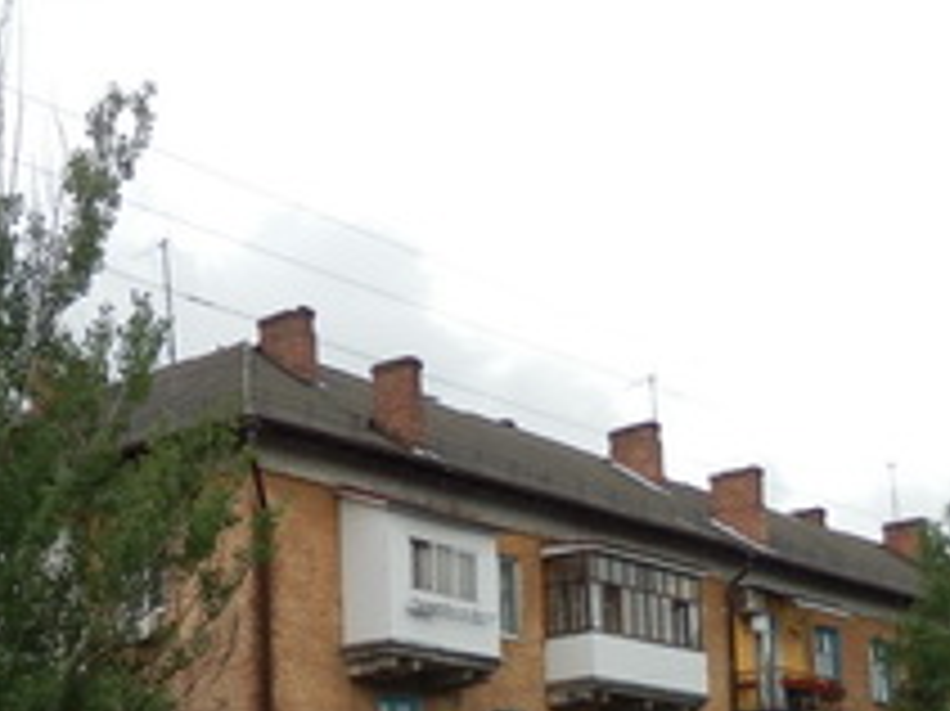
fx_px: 1947
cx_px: 428
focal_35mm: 71
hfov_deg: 27.4
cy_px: 684
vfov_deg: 20.2
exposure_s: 1/400
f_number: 3
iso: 100
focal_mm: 4.5
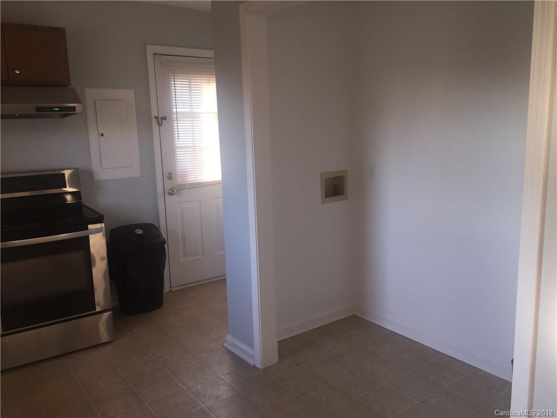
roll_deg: +1.0
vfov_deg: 48.2
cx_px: 278
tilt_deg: -10.2
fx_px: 467
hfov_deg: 61.7
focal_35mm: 29
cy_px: 209
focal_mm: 4.15
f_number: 2.2
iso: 40
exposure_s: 1/30
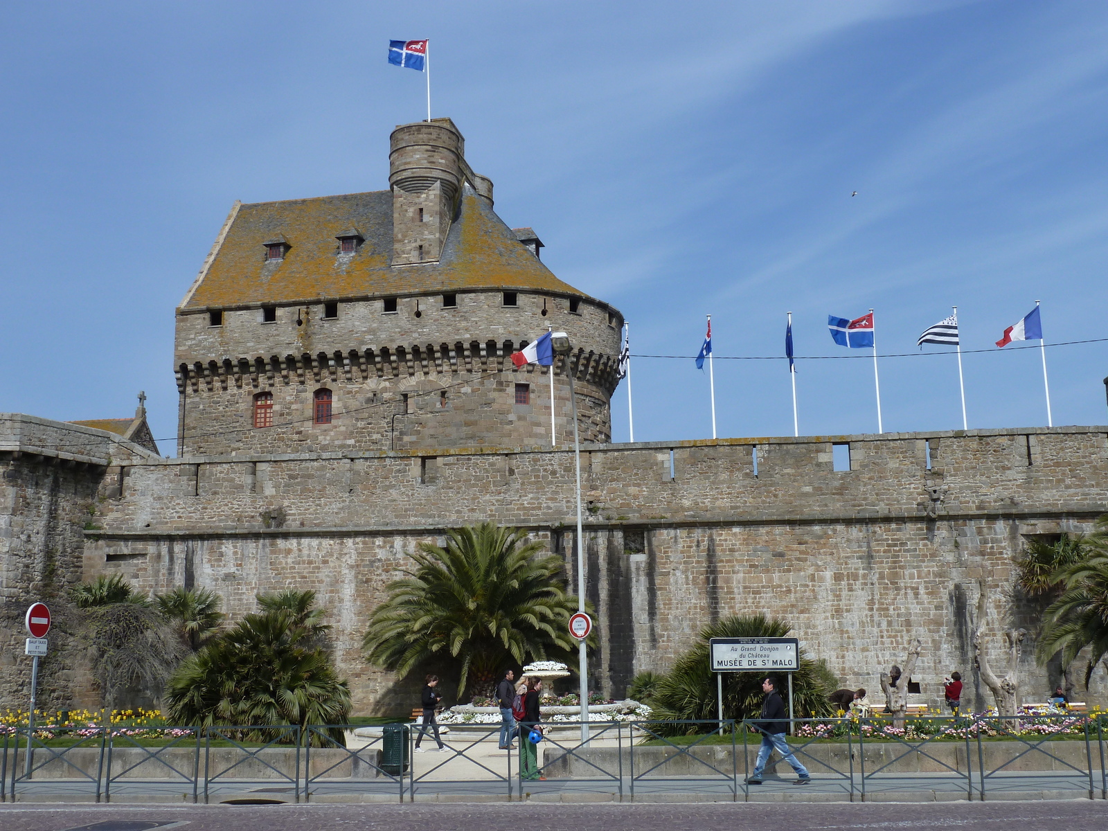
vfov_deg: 36.0
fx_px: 1280
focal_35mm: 40
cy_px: 416
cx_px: 554
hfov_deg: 46.8
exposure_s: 1/500
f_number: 5.6
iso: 80
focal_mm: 6.5
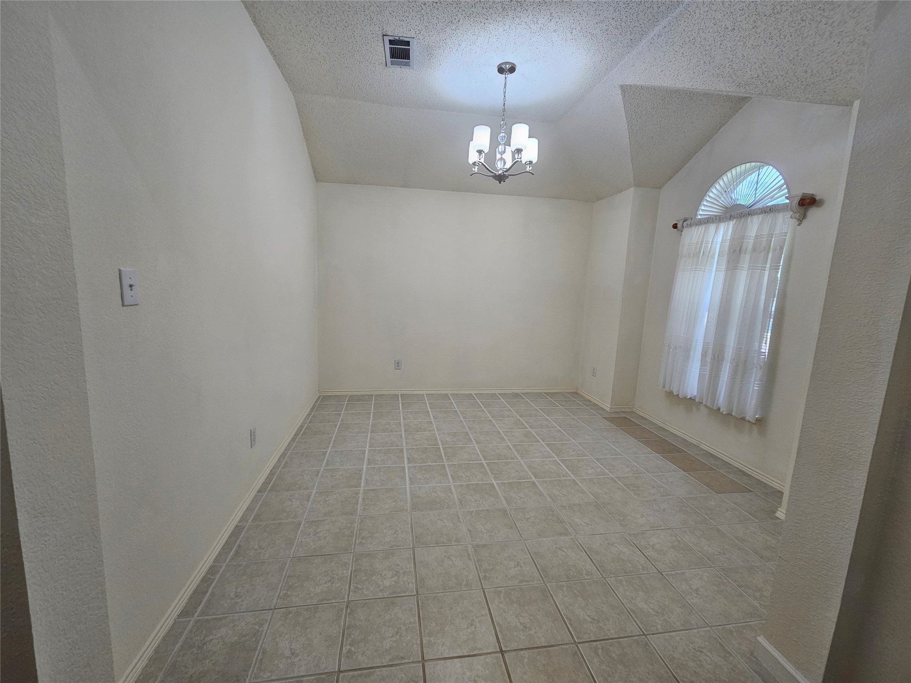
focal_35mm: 13
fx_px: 342
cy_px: 342
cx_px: 456
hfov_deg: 106.2
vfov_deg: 89.9
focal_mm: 2.2
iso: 100
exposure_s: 1/60
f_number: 2.2
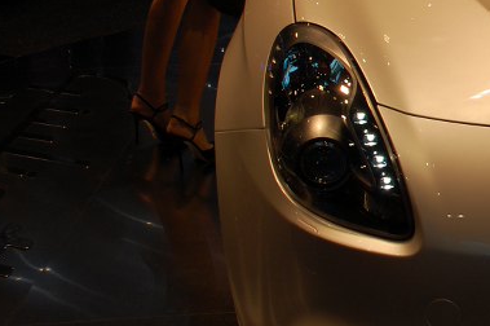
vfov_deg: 18.4
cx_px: 566
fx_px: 993
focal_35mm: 73
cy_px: 42
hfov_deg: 25.3
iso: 200
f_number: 6.3
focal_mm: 18
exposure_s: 1/160
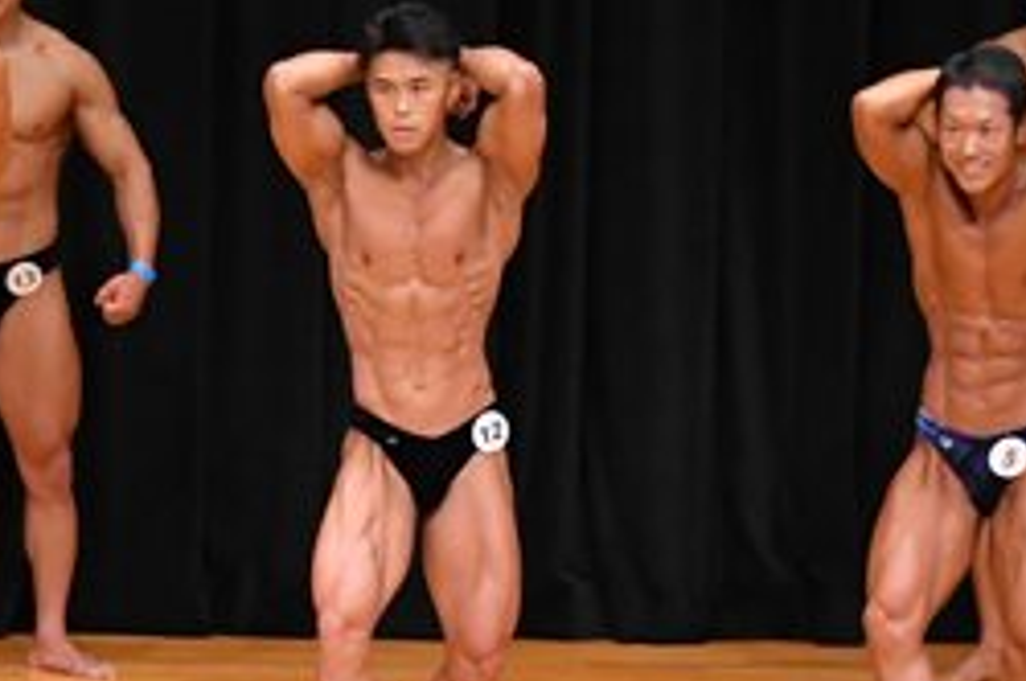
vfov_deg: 3.2
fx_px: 12182
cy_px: 361
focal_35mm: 428
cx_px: -51
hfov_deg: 4.8
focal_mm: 92
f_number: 5.6
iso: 4000
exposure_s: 1/400
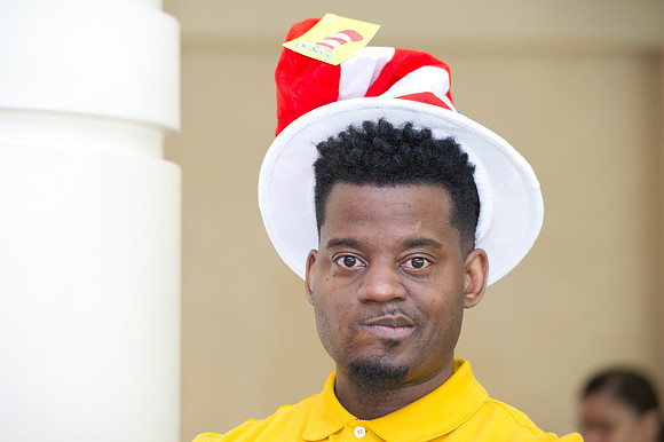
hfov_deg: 10.6
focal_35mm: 195
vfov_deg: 7.0
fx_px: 3594
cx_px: 332
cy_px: 221
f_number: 5
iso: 1250
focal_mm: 195
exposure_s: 1/60
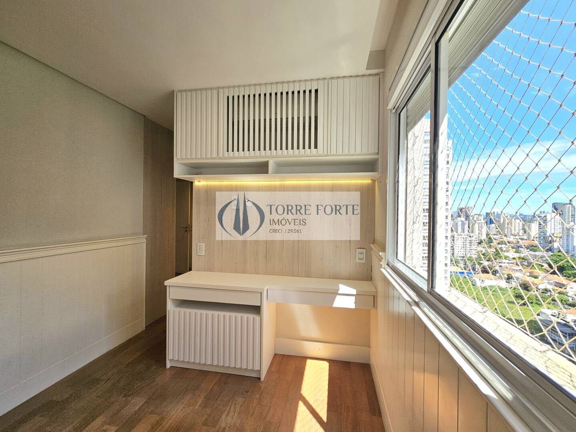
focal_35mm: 13
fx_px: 216
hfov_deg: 106.2
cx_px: 288
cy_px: 216
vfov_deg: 89.9
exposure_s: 1/500
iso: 50
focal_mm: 2.2
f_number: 2.2
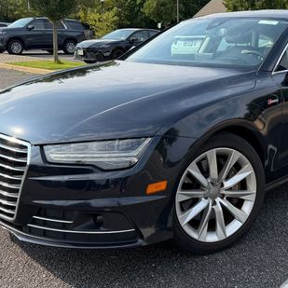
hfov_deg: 37.9
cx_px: 194
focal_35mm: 44
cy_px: 117
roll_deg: +0.0
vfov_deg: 38.2
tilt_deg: -11.8
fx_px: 414
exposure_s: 1/3279
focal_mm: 6.76
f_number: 1.78
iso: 100
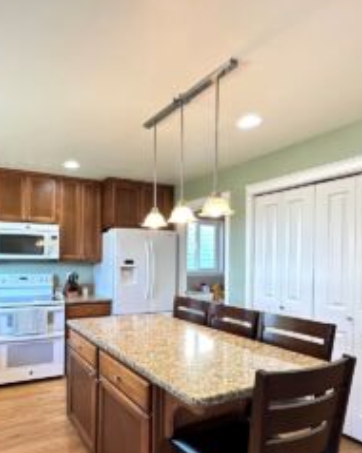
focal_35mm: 23
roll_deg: -0.4
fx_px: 308
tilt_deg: -0.6
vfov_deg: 72.1
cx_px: 111
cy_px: 265
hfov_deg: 58.9
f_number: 2.2
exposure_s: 1/60
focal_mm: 2.22
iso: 250
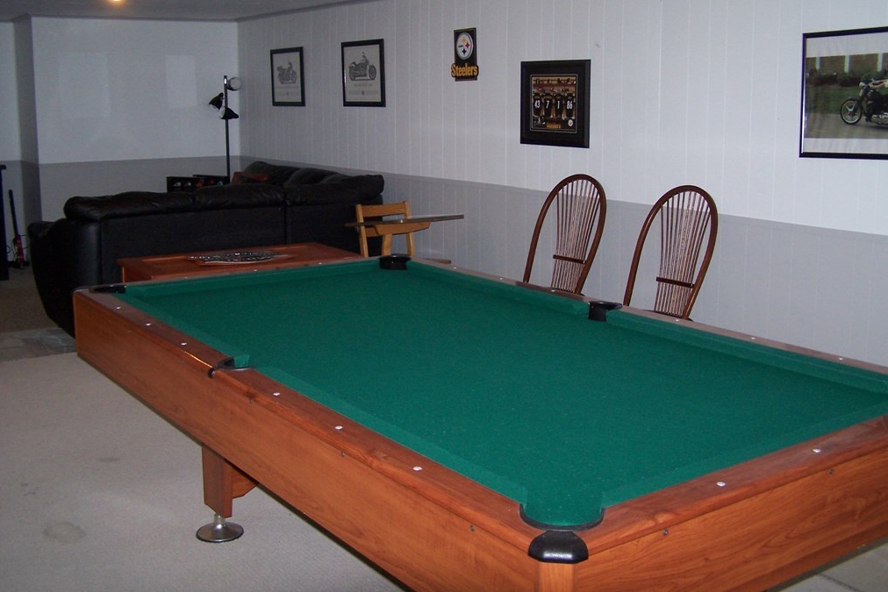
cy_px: 260
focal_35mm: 40
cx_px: 448
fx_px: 987
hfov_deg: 48.5
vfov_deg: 33.4
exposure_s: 1/60
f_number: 2.8
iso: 140
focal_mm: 6.3
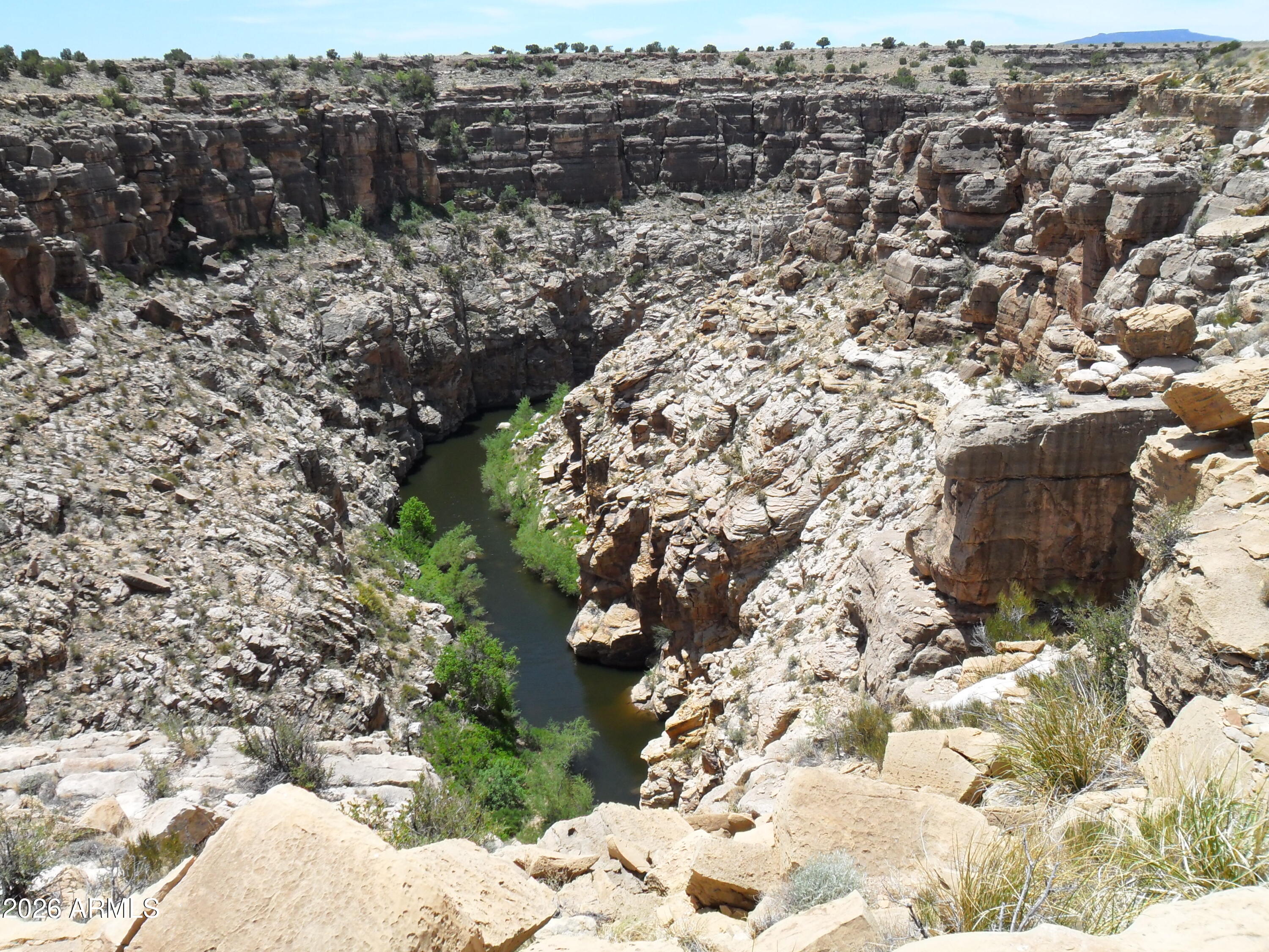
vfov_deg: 44.2
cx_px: 634
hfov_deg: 56.8
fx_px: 1173
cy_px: 476
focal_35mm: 32
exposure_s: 1/750
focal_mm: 5.7
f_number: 3.7
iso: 100
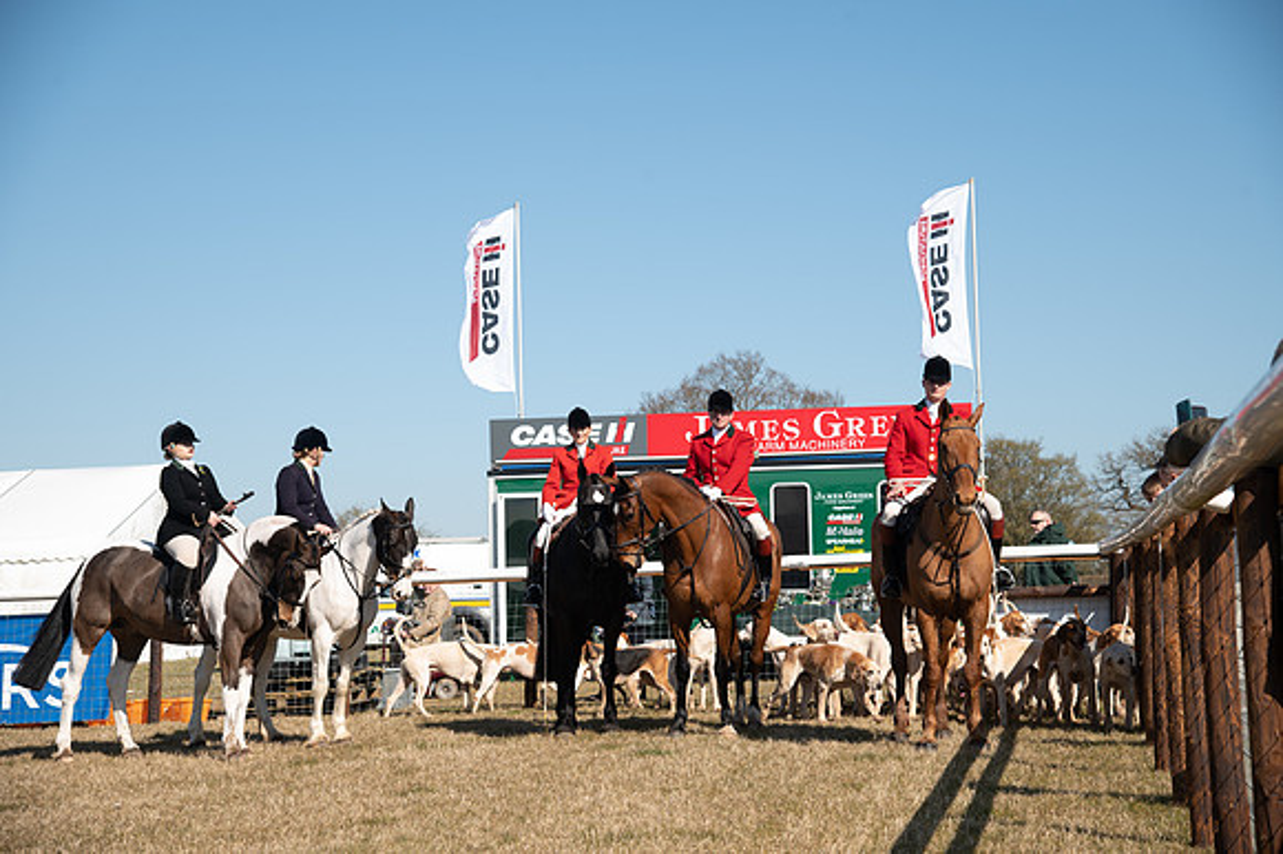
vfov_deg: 19.4
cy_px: 427
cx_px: 642
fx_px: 2493
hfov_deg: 28.9
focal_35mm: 70
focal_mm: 70
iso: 64
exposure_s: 1/250
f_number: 5
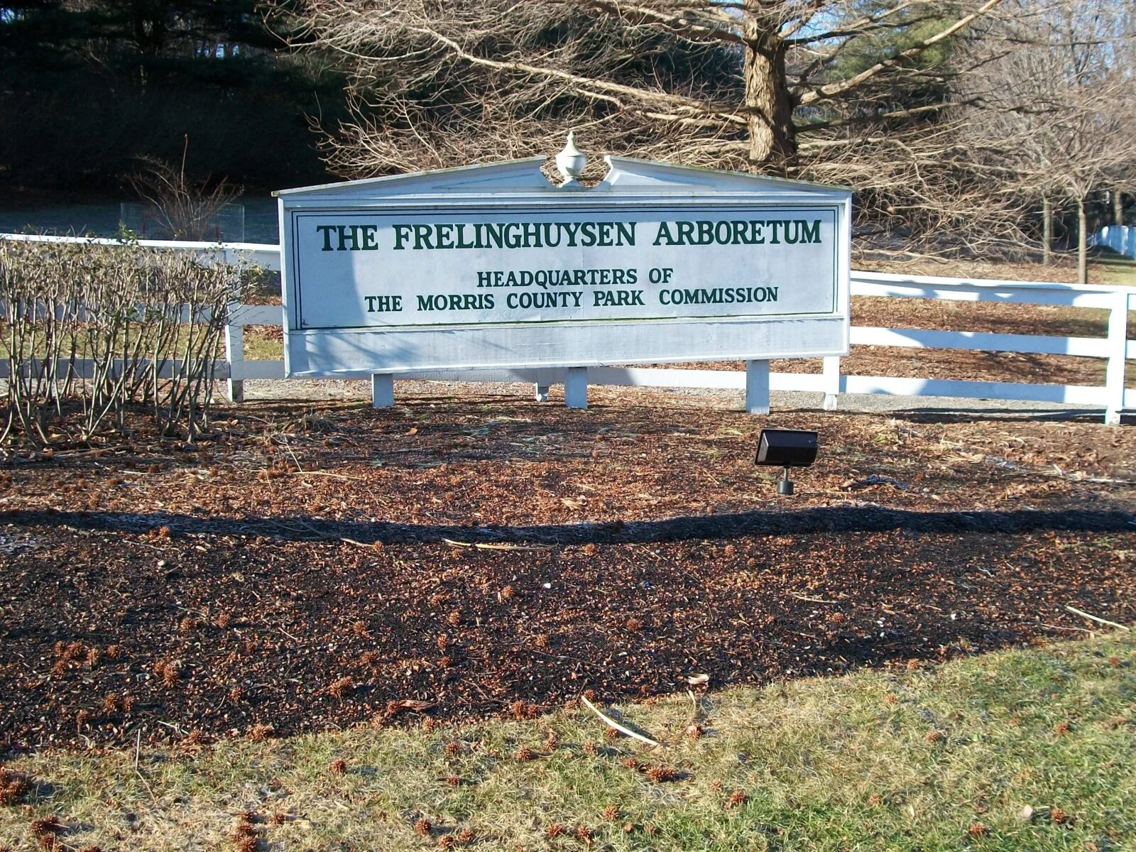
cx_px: 568
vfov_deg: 36.0
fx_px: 1313
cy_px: 426
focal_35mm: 40
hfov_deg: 46.8
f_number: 3.2
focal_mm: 7.1
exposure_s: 1/320
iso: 80
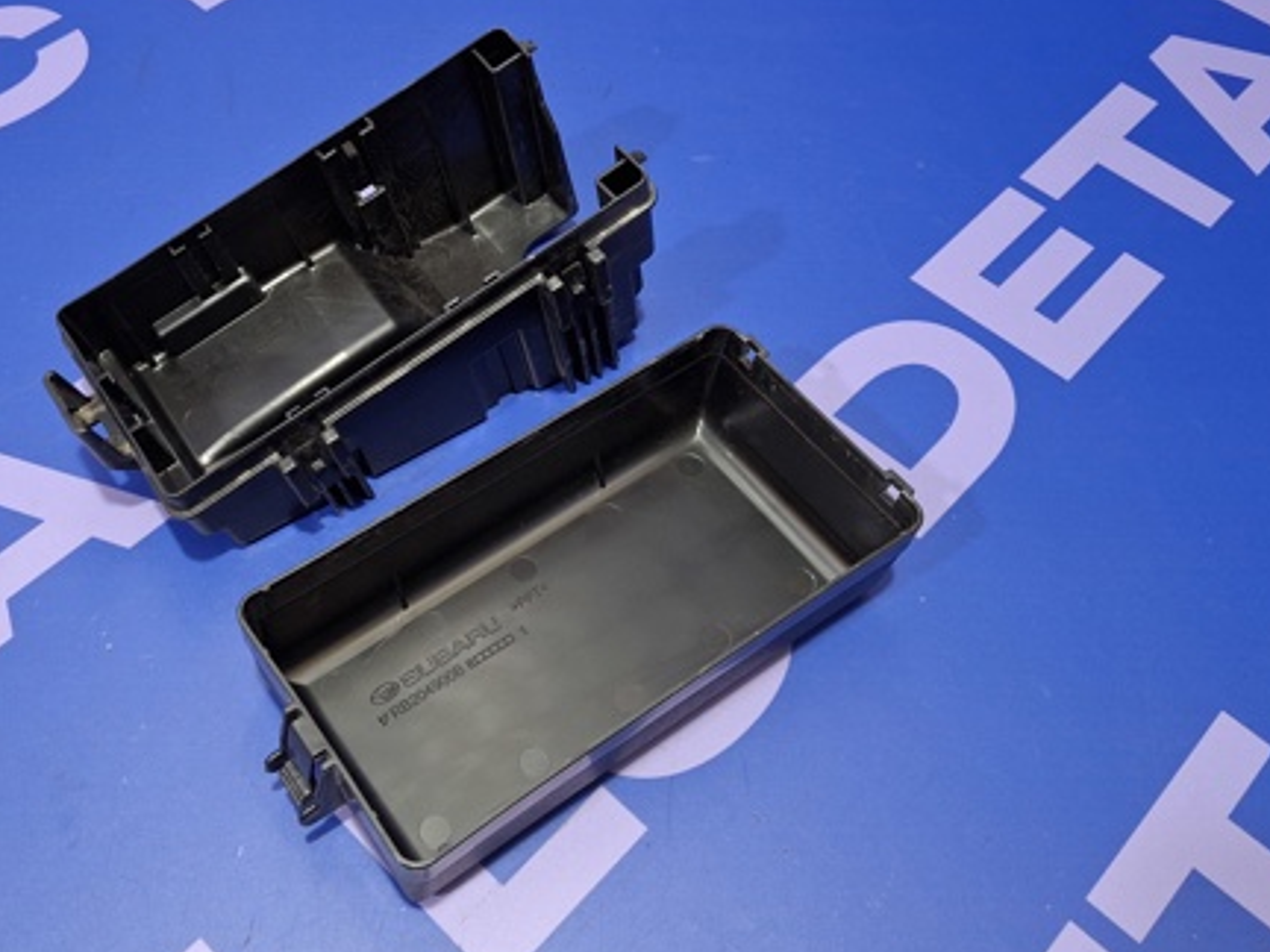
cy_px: 375
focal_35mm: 37
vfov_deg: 38.5
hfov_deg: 49.6
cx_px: 467
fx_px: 1357
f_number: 1.8
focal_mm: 4.69
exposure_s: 1/50
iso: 250
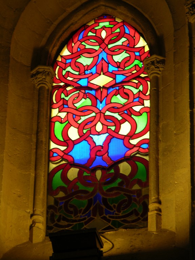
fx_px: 2103
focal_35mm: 280
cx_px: 98
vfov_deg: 7.1
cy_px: 130
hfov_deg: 5.3
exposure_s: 1/8.2
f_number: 4.2
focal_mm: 71.2
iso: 50
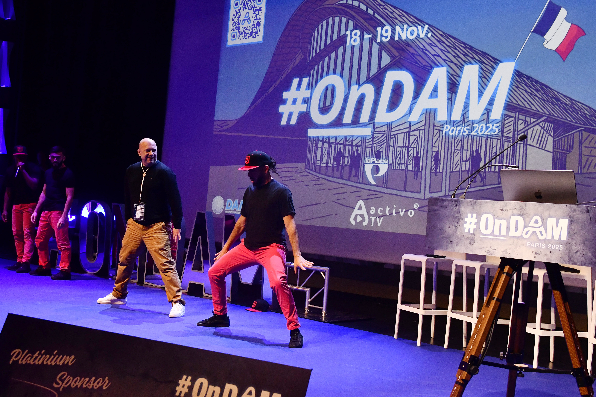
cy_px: 198
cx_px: 298
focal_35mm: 38
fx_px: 621
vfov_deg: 35.5
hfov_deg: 51.3
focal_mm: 25
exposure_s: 1/125
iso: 1600
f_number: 5.6
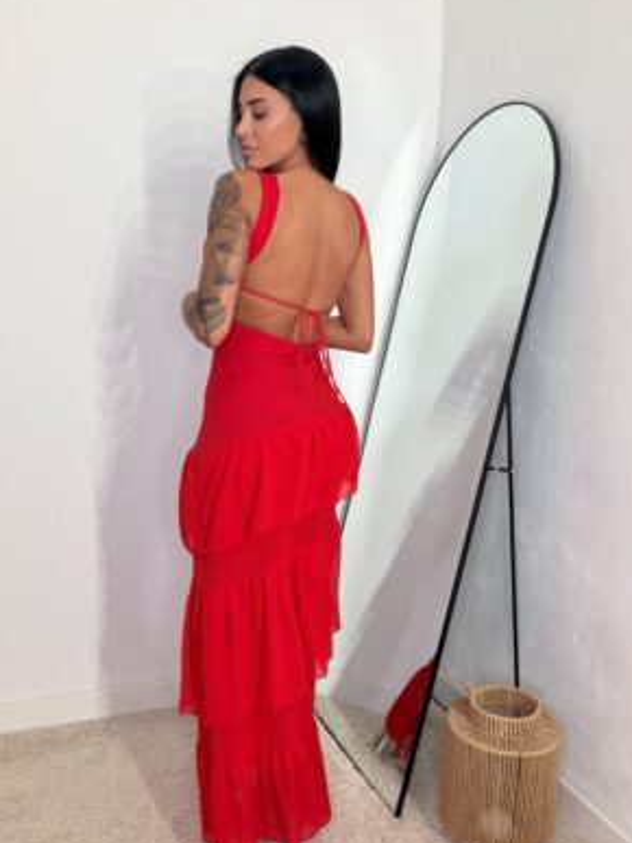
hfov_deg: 45.4
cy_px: 420
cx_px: 325
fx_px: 755
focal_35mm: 31
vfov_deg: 58.4
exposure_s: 1/49
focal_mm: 2.71
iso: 64
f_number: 1.9
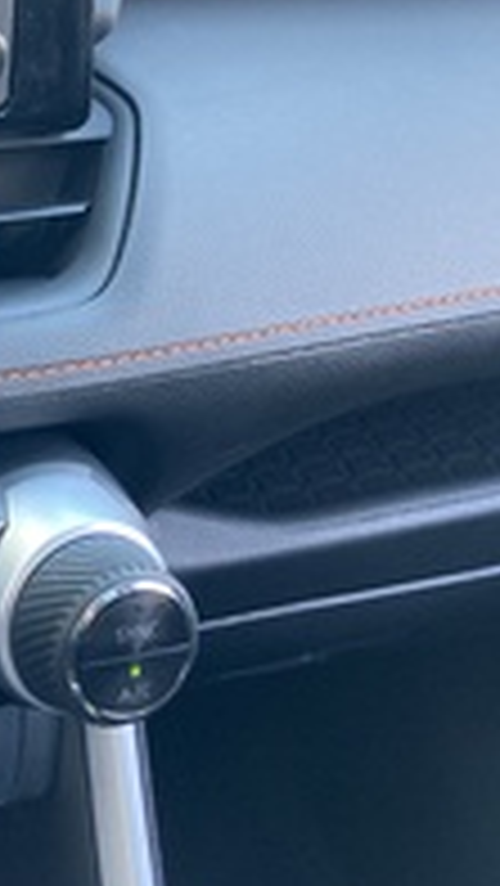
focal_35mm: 65
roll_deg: -1.4
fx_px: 1530
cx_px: -419
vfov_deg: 31.7
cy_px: 214
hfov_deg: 15.7
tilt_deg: -20.7
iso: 64
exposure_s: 1/54
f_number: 1.8
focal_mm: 3.99
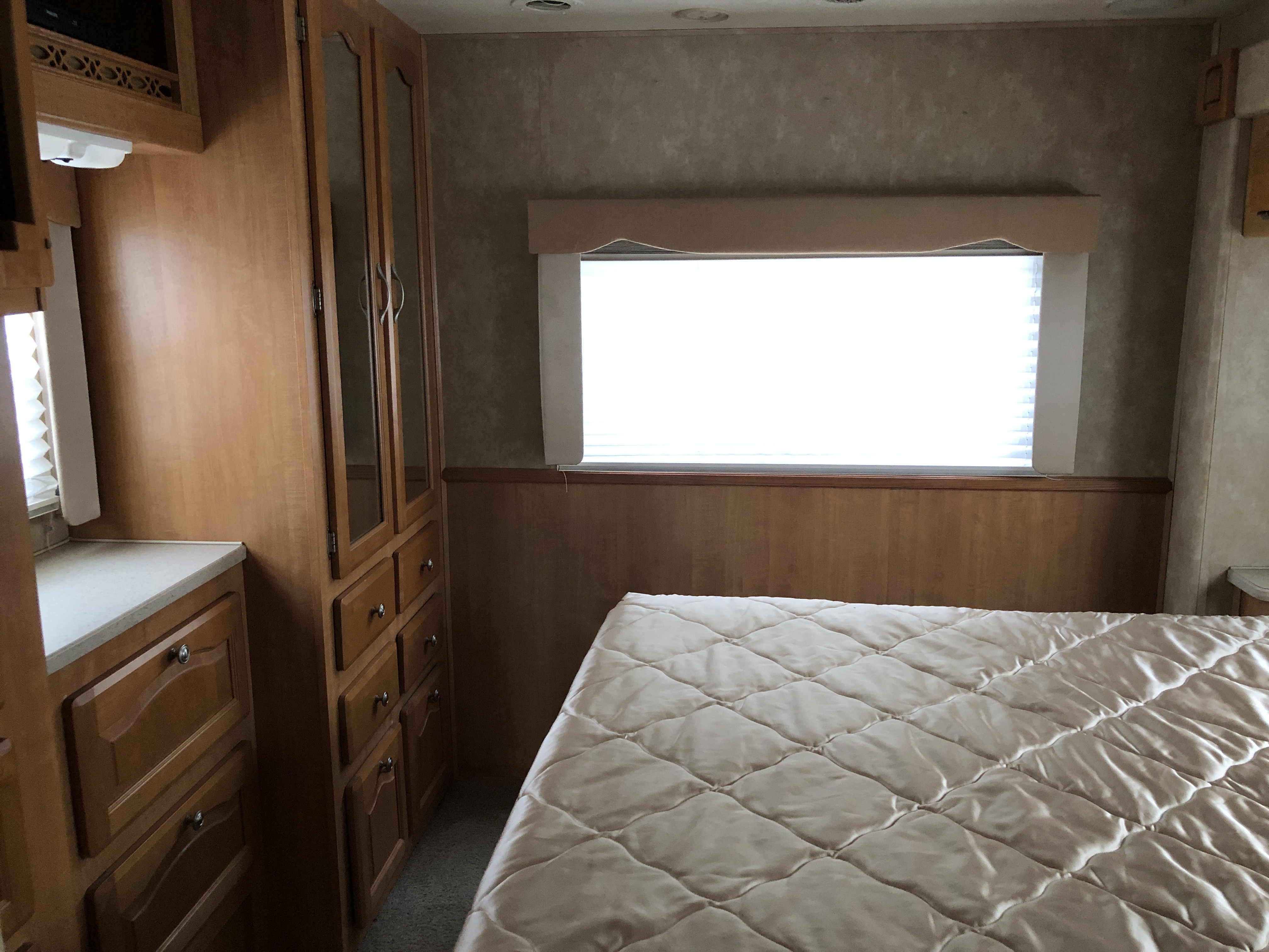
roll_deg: +0.5
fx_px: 1026
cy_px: 476
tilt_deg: -10.7
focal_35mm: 28
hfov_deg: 63.4
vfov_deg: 49.7
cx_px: 634
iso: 100
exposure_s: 1/13
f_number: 1.8
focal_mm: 3.99
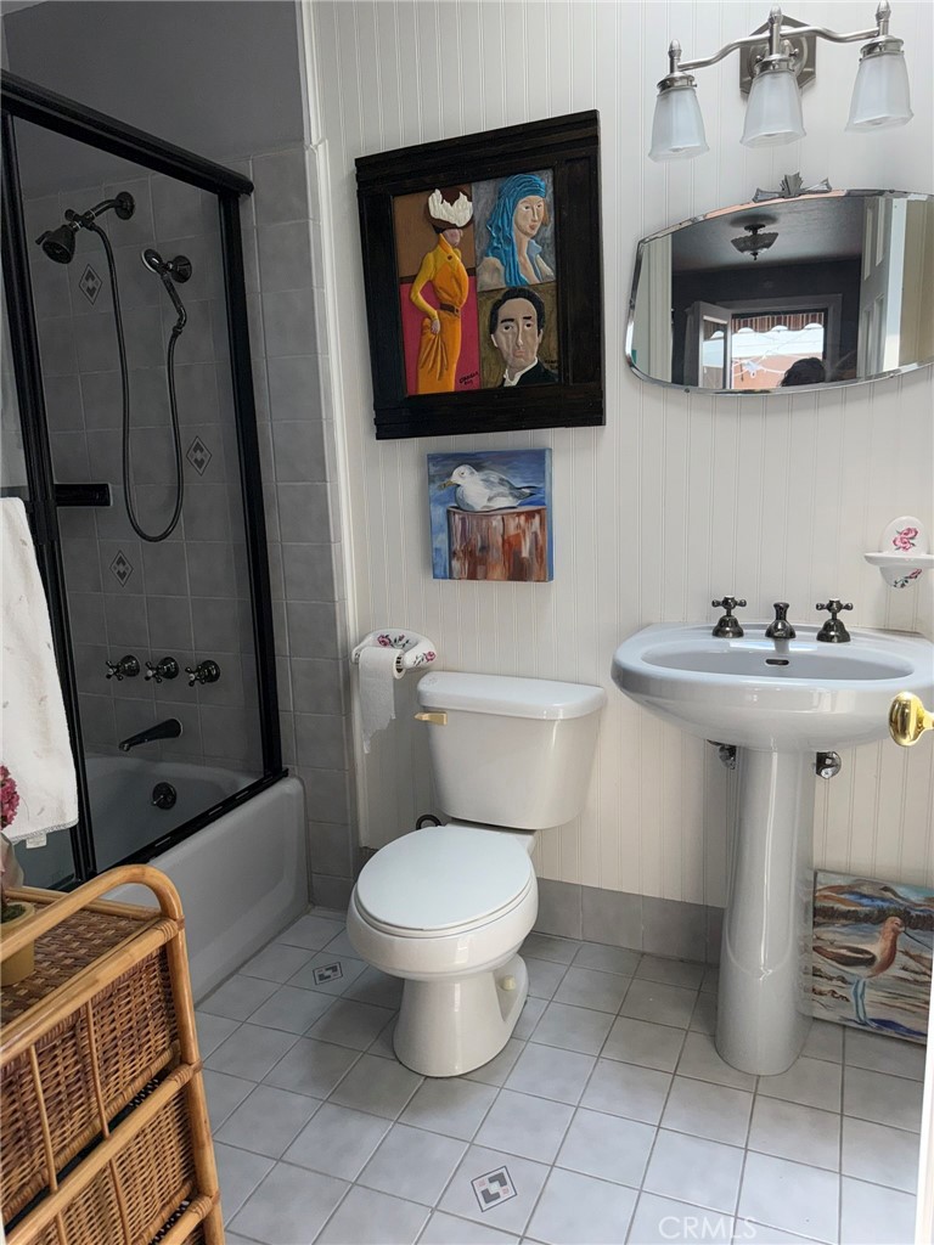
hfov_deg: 56.8
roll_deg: +1.5
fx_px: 863
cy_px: 622
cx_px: 467
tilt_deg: -10.9
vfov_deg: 71.6
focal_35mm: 24
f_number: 1.78
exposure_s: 1/662
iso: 50
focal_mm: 6.76
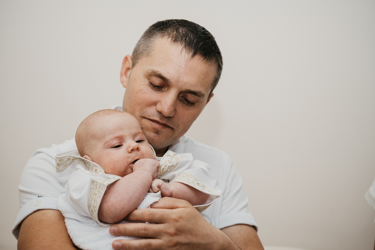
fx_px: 729
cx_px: 188
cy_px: 125
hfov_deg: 28.8
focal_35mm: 70
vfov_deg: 19.5
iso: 160
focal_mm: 70
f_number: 4
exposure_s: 1/160
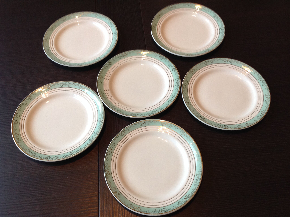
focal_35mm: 35
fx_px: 293
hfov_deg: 52.7
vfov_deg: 40.6
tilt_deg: -59.2
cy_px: 108
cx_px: 145
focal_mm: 4.28
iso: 100
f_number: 2.4
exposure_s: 1/15
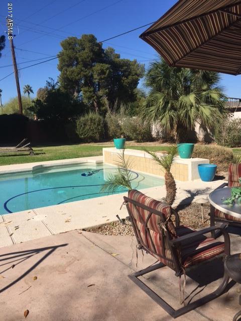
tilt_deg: -7.1
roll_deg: +1.4
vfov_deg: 61.7
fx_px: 269
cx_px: 120
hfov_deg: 48.2
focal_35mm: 29
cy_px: 160
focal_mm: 4.15
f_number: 2.2
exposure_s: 1/2639
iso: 32
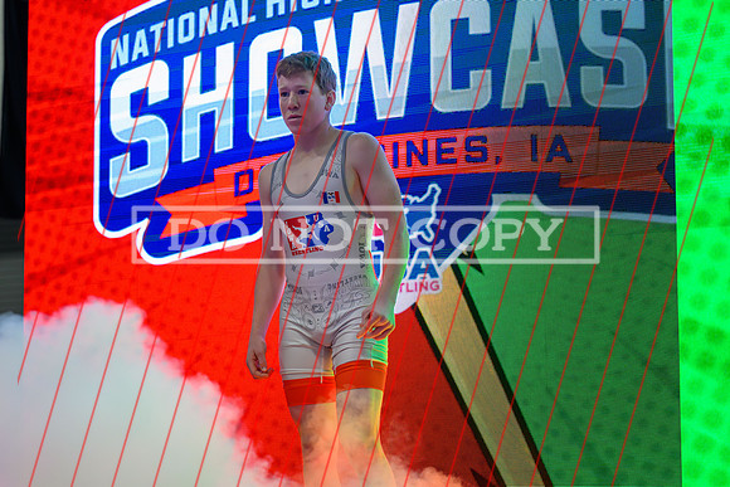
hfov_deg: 24.5
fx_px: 1681
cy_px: 279
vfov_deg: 16.5
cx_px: 322
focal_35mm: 83
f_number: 2.8
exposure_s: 1/1250
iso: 9000
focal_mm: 70
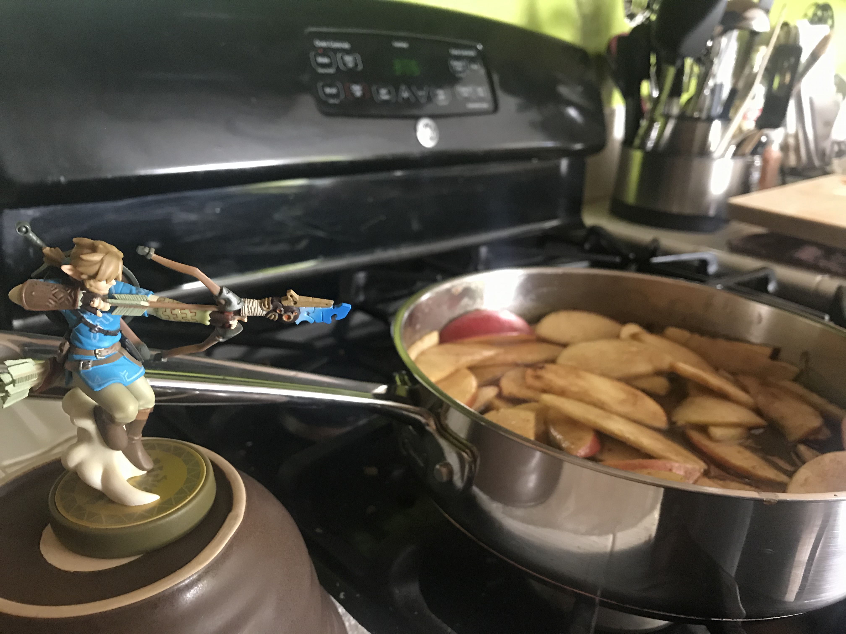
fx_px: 684
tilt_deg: -20.6
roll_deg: -4.4
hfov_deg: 63.4
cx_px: 423
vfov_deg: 49.7
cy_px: 317
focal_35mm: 28
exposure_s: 1/8
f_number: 1.8
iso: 100
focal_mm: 3.99
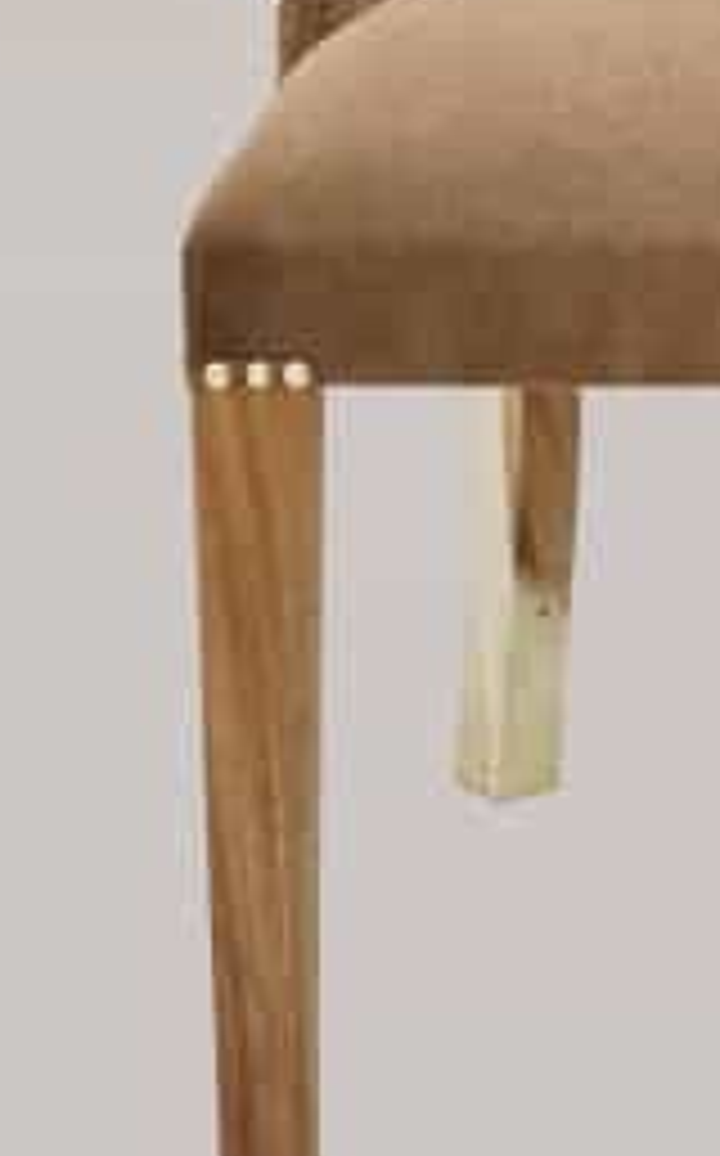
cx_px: 904
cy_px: -108
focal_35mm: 149
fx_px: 4691
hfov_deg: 8.7
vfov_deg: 13.8
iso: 1250
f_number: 4
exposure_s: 1/30
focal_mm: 50
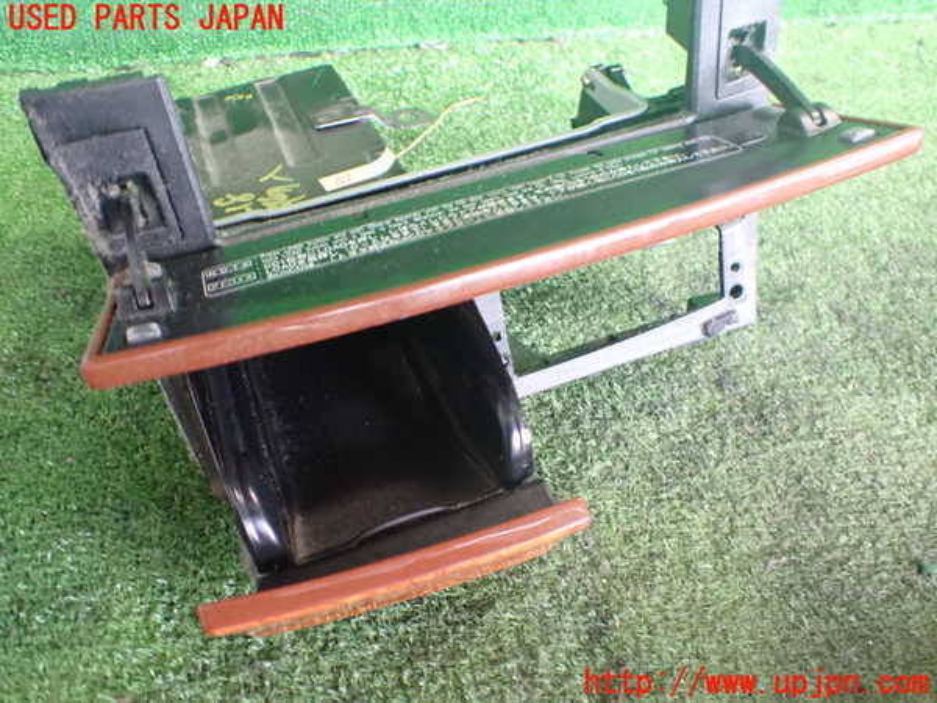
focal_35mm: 30
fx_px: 812
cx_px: 468
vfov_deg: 46.8
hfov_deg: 60.0
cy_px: 352
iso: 800
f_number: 2.3
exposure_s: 1/50
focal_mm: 5.4
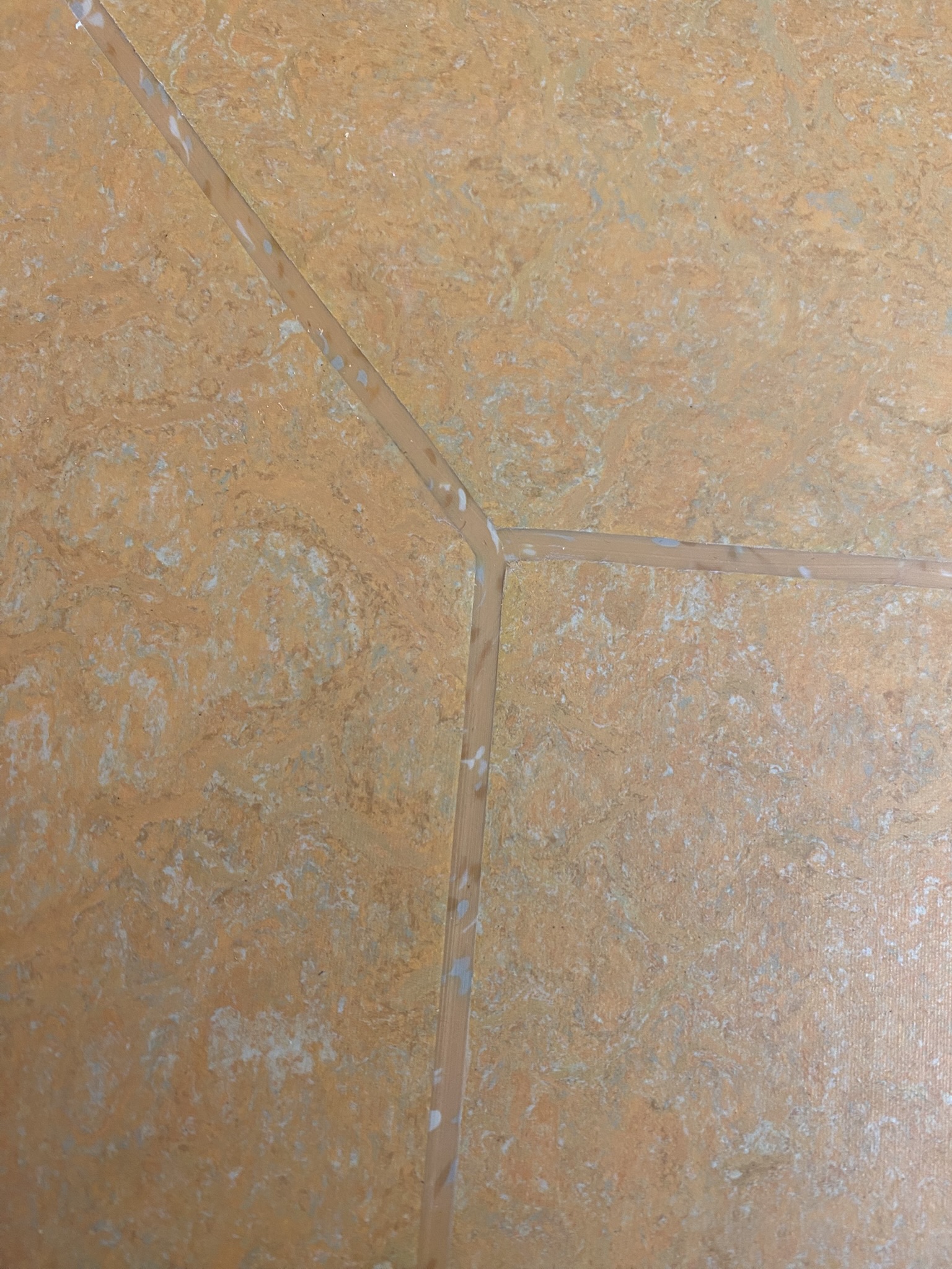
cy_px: 634
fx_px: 917
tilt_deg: -81.2
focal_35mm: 25
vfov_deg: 69.4
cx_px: 476
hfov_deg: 54.9
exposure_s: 1/50
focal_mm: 4.25
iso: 100
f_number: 1.8
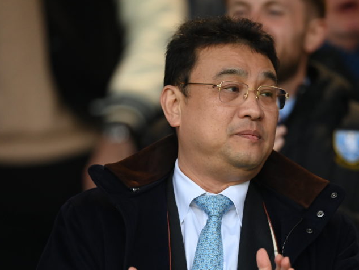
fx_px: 6452
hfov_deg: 3.2
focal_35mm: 622
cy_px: 169
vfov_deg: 2.4
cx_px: 248
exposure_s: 1/320
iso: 2000
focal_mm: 400
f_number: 3.2
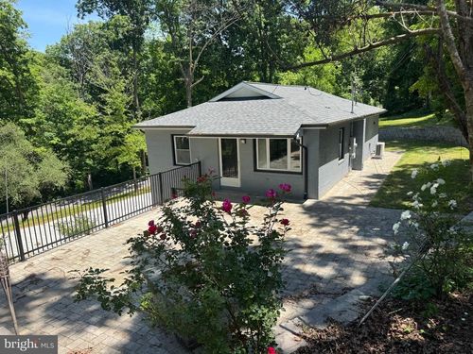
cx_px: 236
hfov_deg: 71.6
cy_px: 177
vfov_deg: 56.8
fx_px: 328
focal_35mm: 24
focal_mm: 6.76
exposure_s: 1/1721
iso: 80
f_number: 1.78
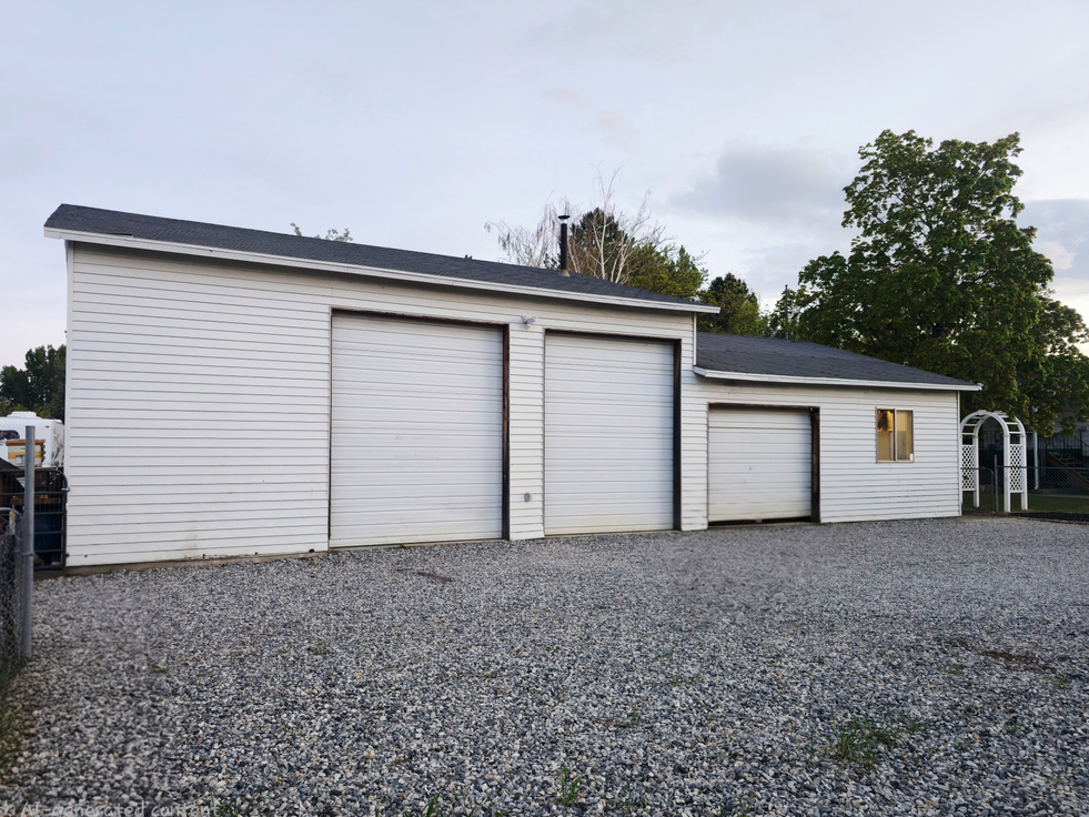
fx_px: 755
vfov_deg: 56.8
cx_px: 548
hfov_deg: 71.6
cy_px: 405
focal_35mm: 24
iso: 100
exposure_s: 1/60.2
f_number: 1.7
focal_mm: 6.3
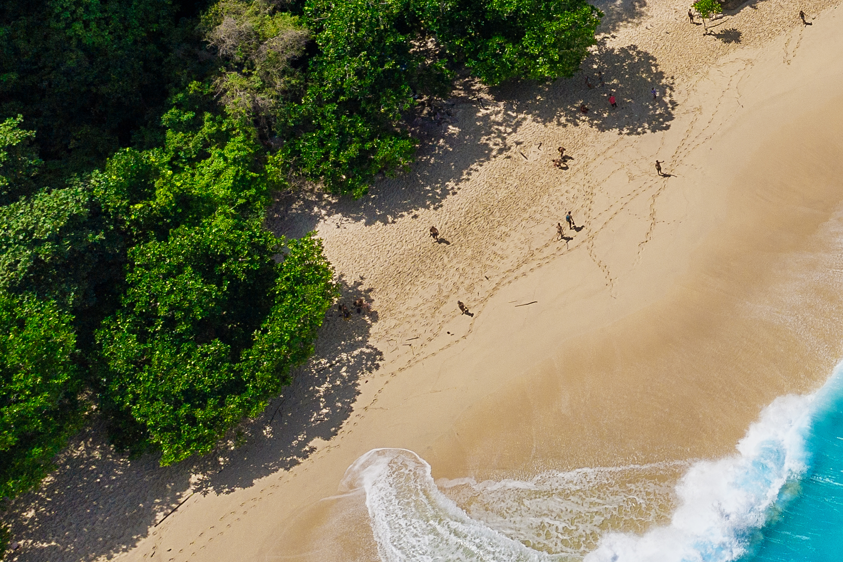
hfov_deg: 23.4
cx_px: 1118
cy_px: -43
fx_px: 1779
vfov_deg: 17.4
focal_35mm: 76
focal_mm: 10.26
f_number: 5
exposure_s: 1/1600
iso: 100
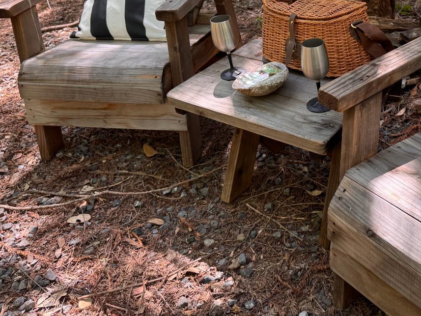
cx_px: 338
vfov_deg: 33.5
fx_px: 511
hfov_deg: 42.7
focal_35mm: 42
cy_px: 68
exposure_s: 1/121
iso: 80
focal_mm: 6.76
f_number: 1.78
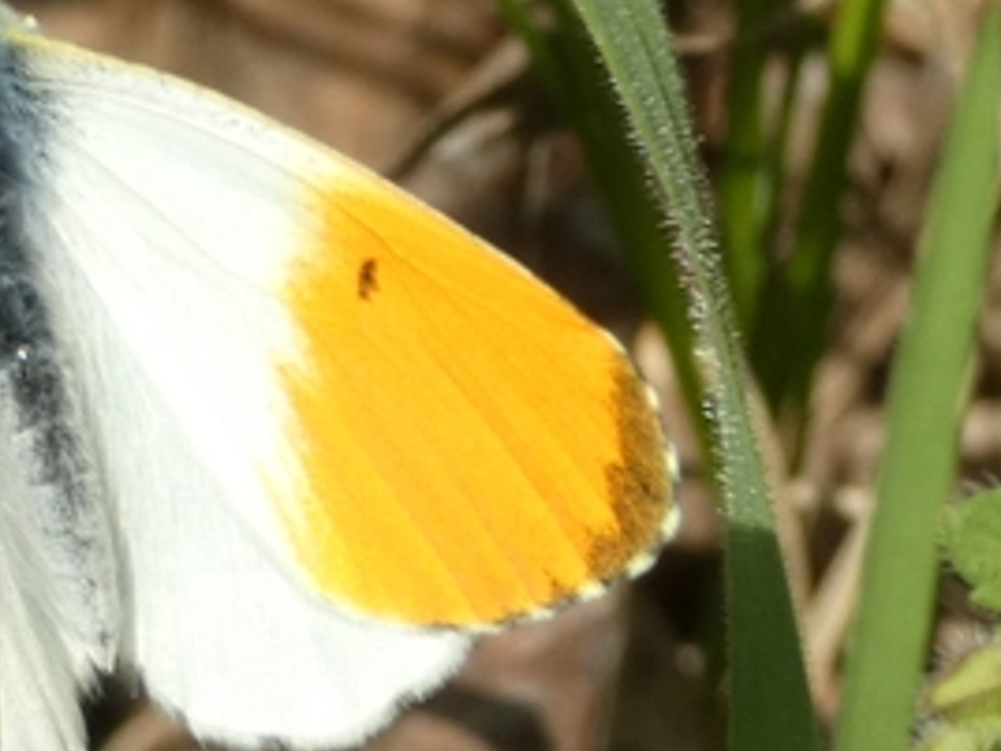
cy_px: 243
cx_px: 161
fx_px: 9514
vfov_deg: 4.5
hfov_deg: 6.0
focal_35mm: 329
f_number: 5.3
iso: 80
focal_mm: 24.7
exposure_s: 1/160
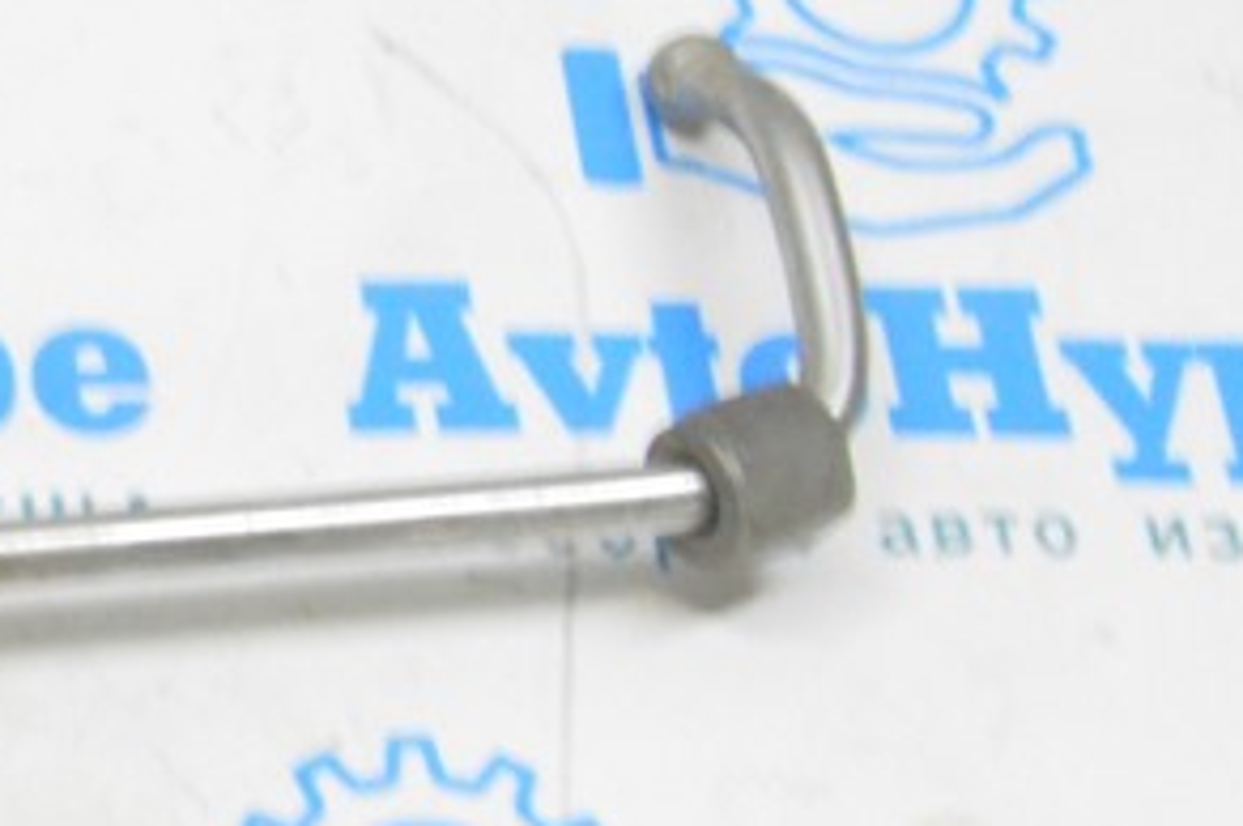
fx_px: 4725
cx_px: -677
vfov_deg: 10.0
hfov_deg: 14.0
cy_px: 351
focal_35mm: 137
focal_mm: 26
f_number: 20
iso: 6400
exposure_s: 1/15
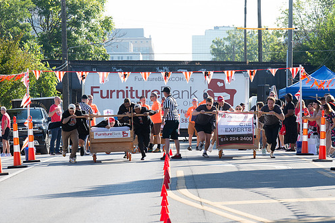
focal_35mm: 191
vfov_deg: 7.2
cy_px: 117
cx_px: 175
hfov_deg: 10.8
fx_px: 1777
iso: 200
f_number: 7.1
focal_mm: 165
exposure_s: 1/250
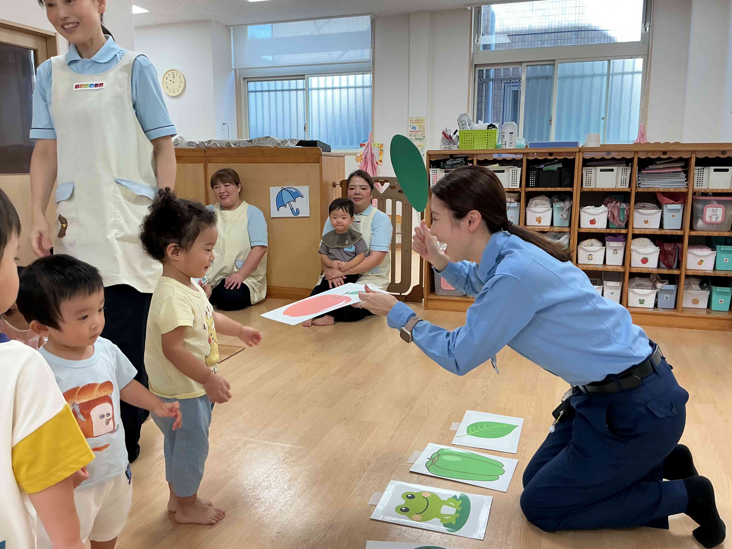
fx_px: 613
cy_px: 274
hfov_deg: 61.7
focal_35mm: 29
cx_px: 366
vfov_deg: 48.2
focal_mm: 3
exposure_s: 1/120
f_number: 1.8
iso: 40
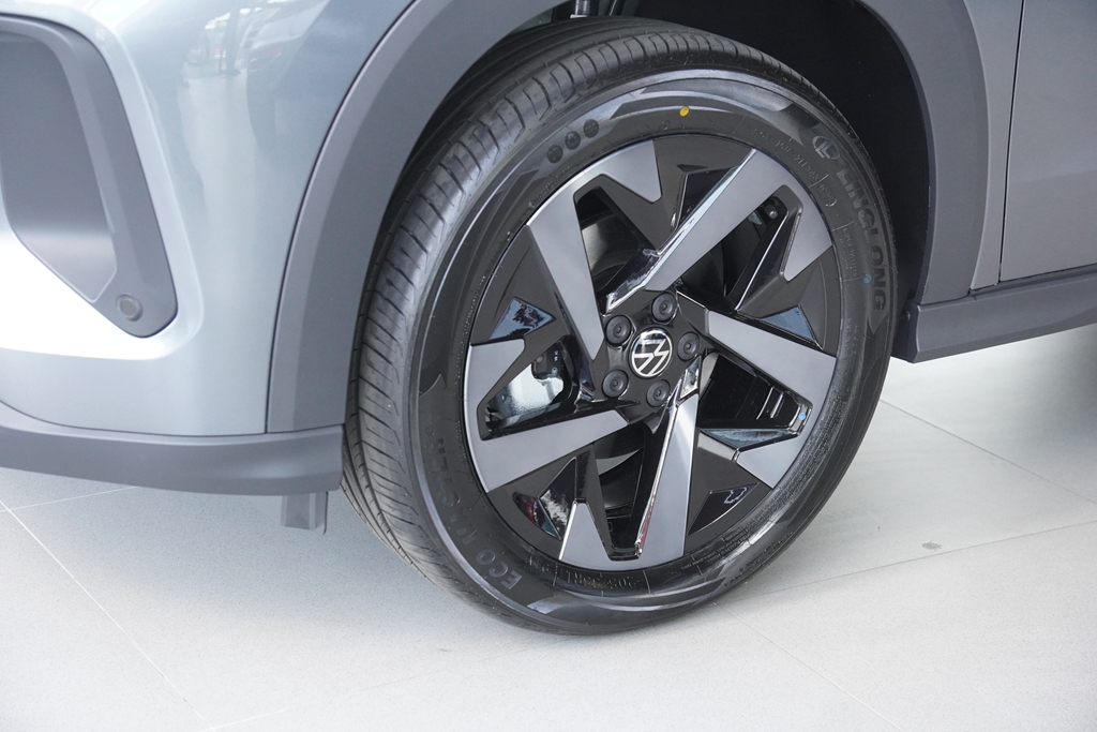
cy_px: 366
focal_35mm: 69
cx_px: 548
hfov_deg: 29.2
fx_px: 2103
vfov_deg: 19.7
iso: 1600
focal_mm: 46
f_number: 3.5
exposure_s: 1/160
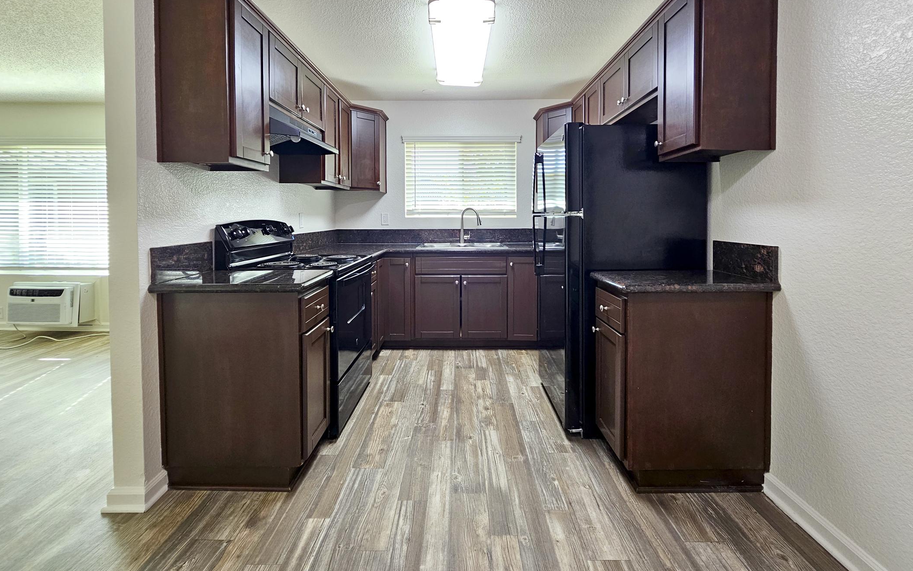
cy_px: 226
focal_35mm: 14
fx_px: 348
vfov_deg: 77.6
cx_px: 455
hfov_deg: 105.3
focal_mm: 2.2
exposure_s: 1/60
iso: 125
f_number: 2.2
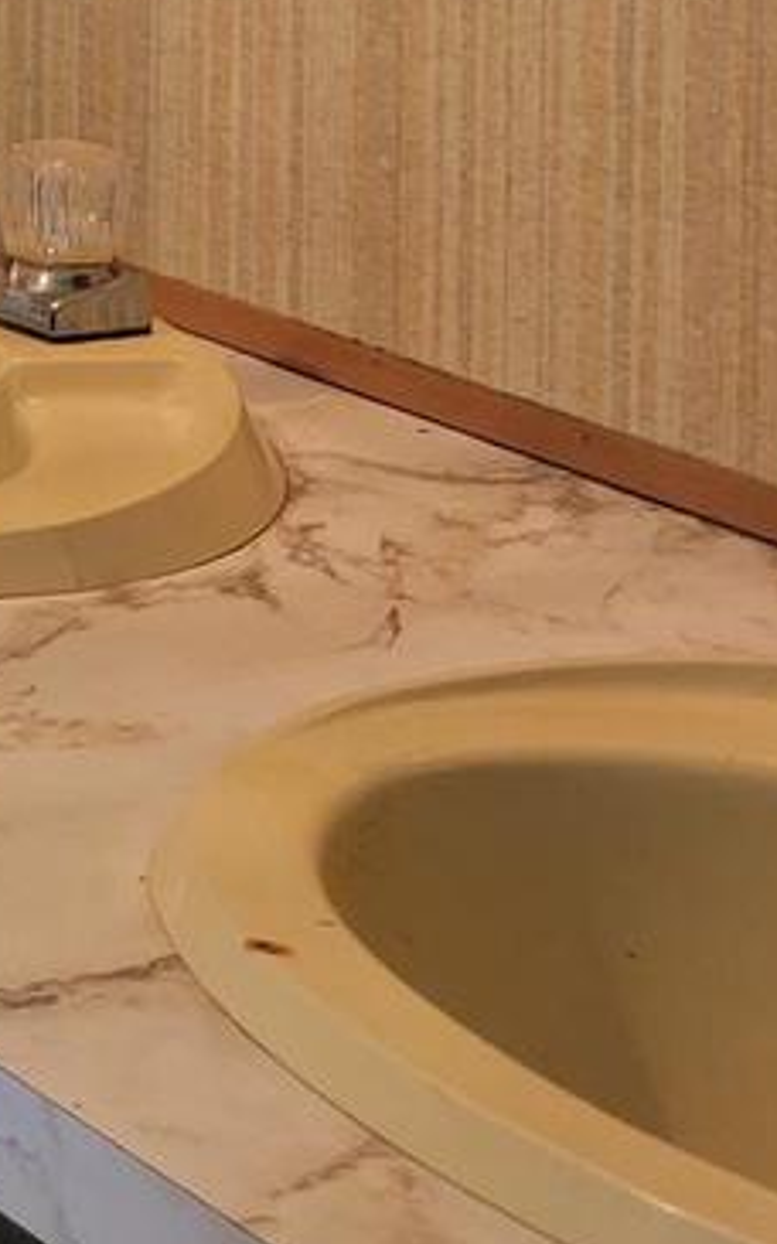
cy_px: -433
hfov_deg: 10.1
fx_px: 3932
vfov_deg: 16.8
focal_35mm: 116
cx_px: -978
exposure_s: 1/40
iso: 160
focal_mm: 5.4
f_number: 1.8
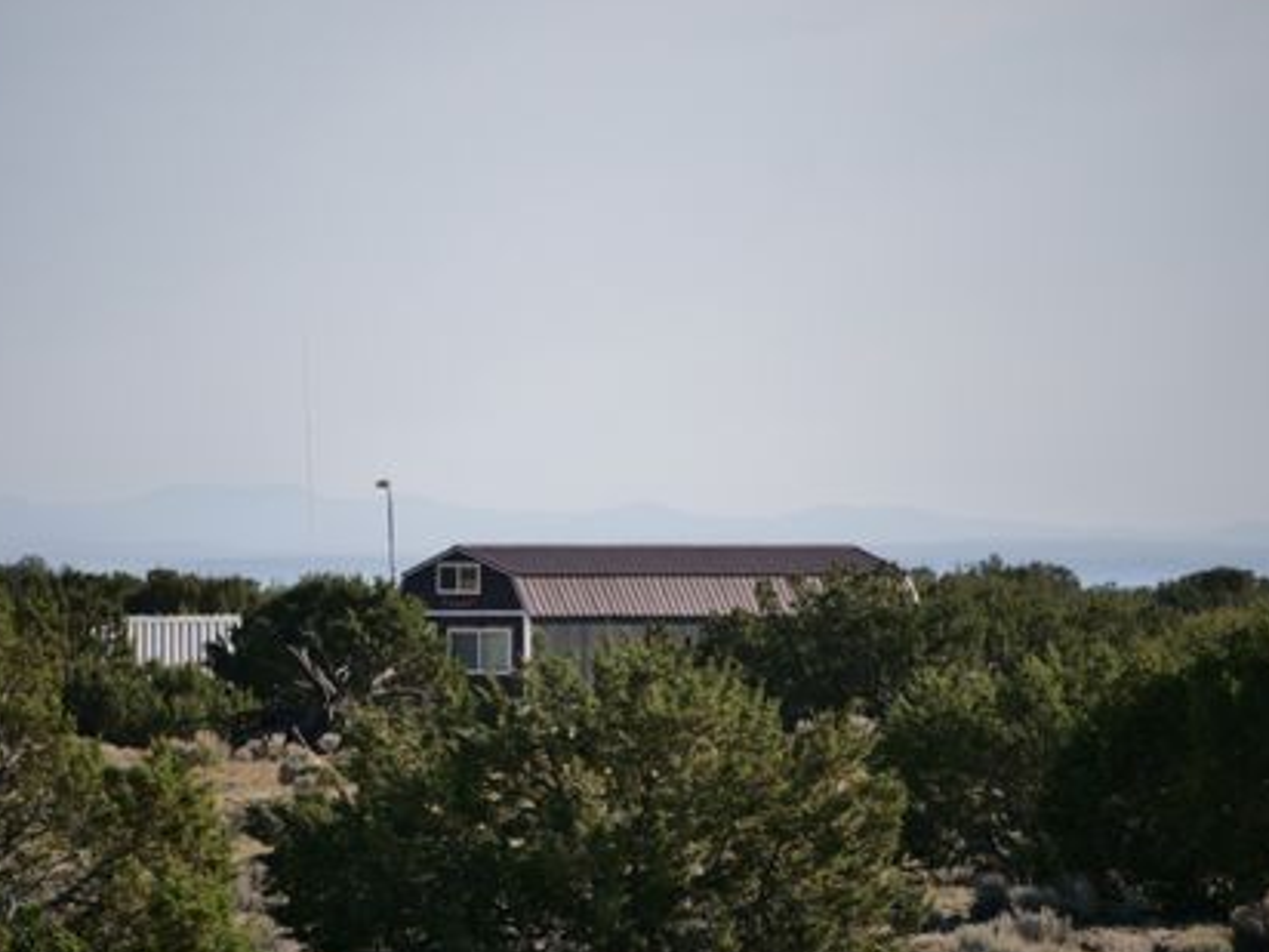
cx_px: 618
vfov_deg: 3.6
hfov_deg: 4.7
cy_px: 464
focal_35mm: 418
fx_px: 15324
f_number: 6.3
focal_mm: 200
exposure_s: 1/1000
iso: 200
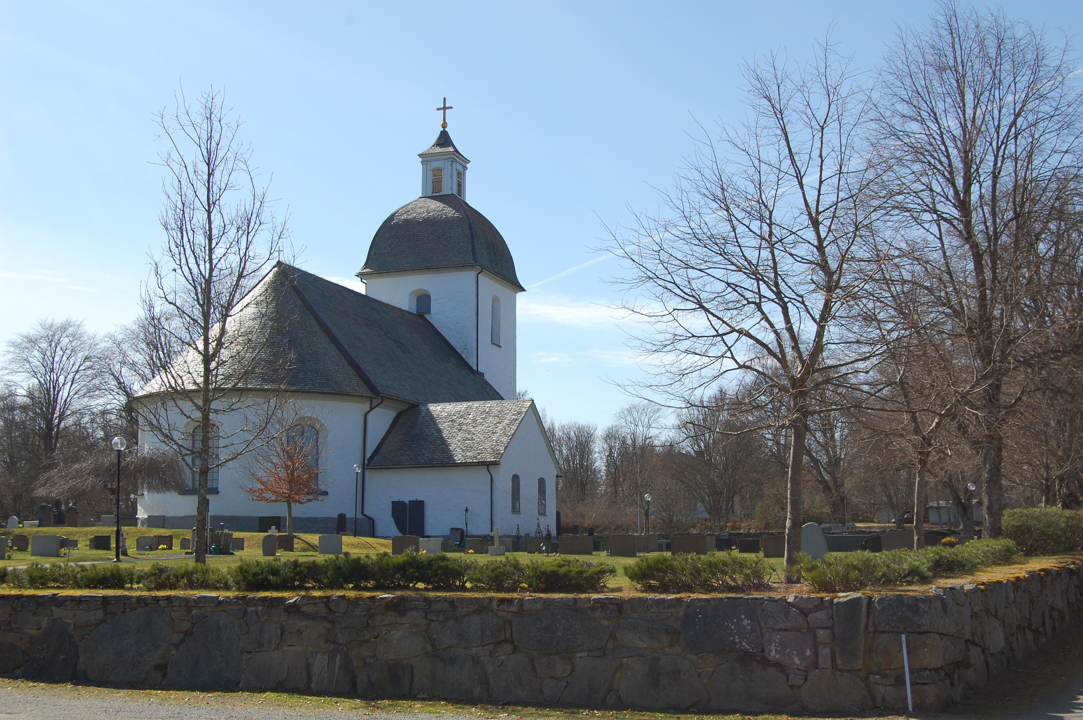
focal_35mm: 46
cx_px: 542
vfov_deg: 28.9
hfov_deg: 42.4
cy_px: 360
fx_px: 1398
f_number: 9
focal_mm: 31
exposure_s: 1/320
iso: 200
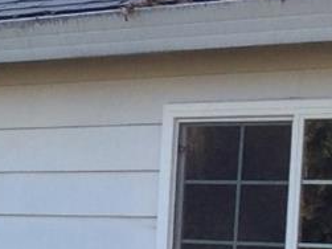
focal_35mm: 191
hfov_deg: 9.6
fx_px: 1831
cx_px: -358
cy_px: 381
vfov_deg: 7.6
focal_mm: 3.3
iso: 32
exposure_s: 1/200
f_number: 2.4
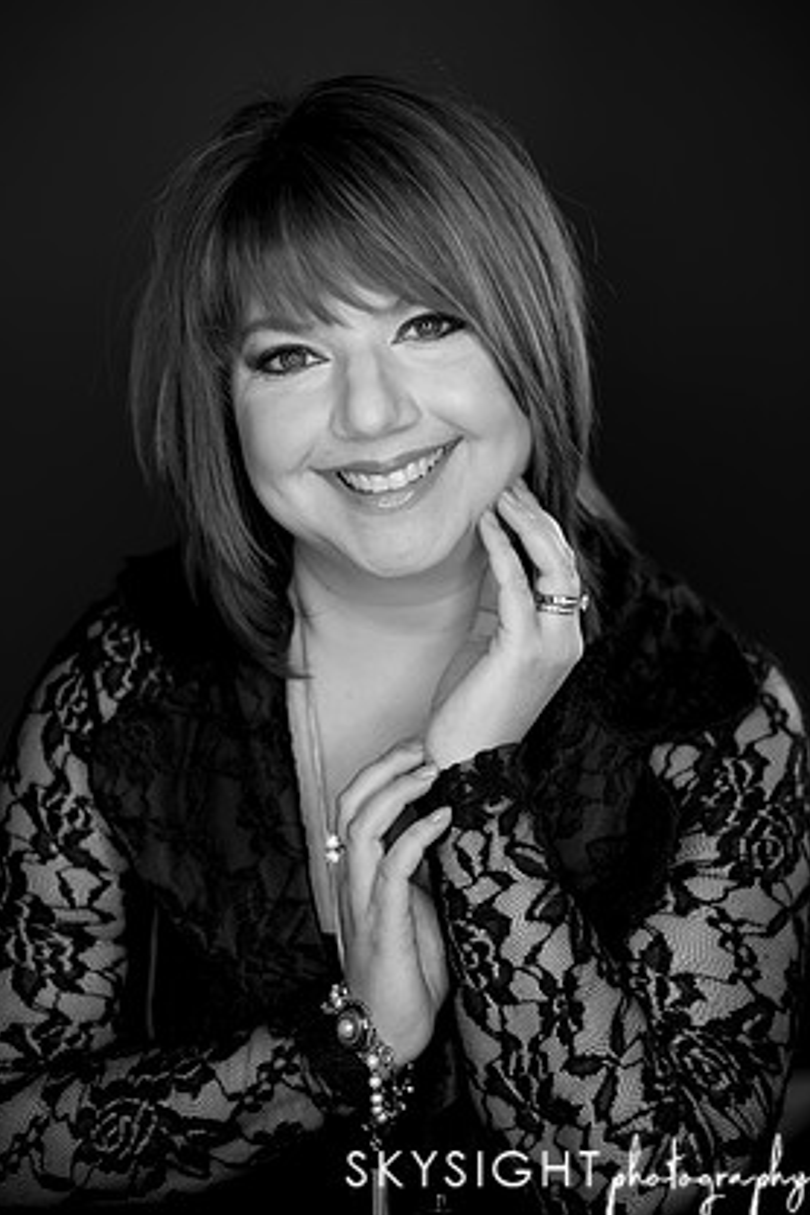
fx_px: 1822
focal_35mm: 54
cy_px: 586
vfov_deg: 36.9
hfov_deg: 25.1
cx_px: 414
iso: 200
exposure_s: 1/400
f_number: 2.2
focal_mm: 50
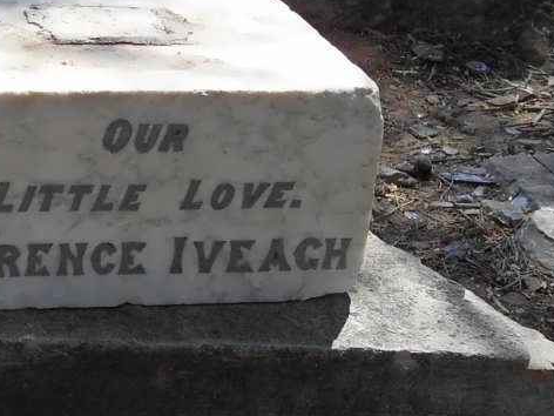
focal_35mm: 89
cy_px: 119
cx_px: -4
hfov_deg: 21.2
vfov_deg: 16.5
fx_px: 1424
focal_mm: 6.3
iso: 80
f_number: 3.5
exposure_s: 1/350
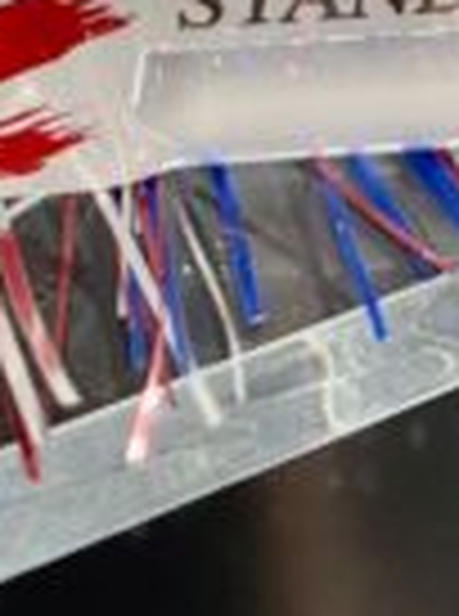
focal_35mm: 127
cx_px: -418
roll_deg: -0.1
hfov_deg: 10.7
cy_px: -821
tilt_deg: -9.3
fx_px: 2256
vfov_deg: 12.5
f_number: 1.5
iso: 200
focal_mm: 5.7
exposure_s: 1/60
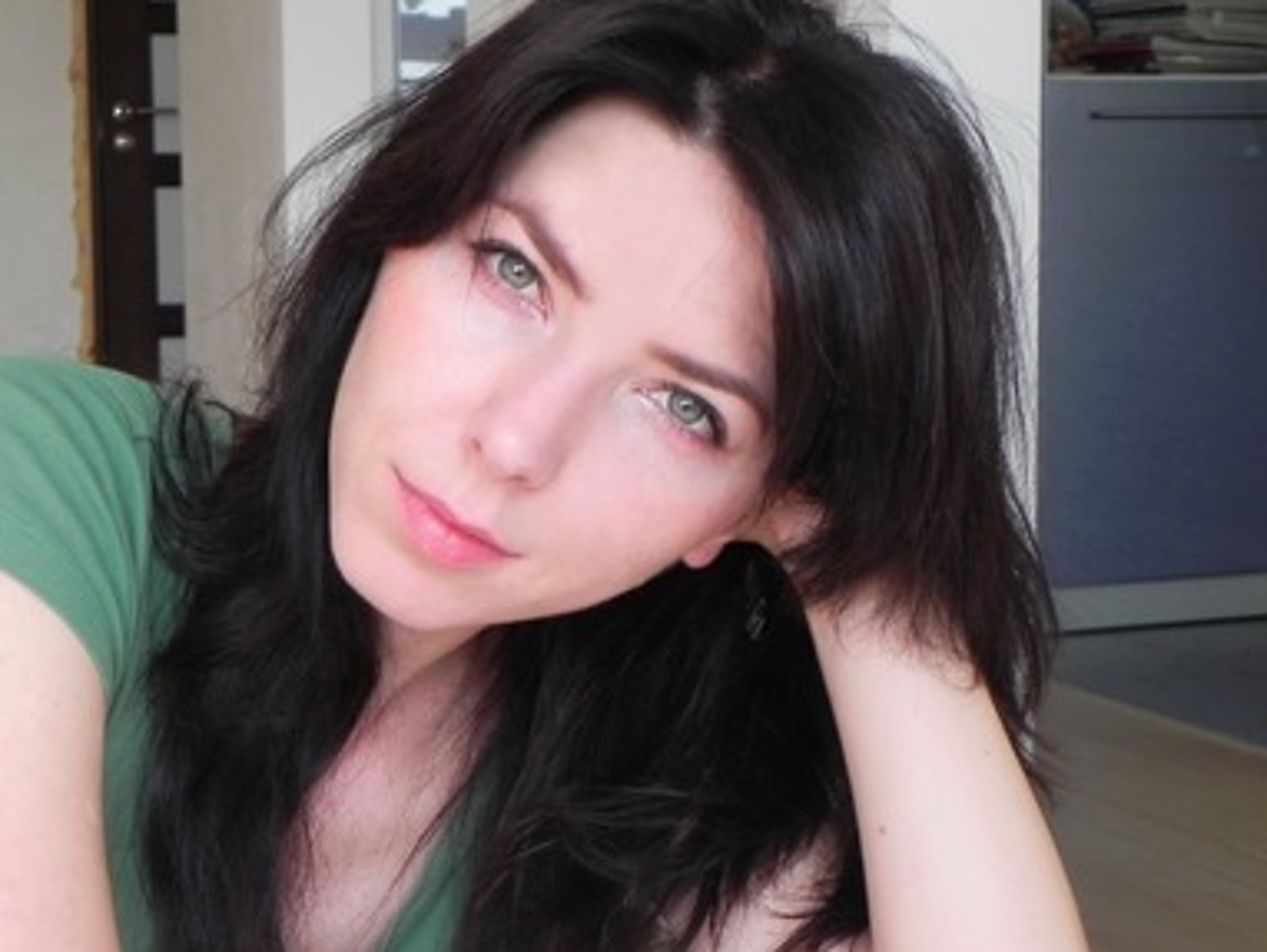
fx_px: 2490
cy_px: 582
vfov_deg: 21.6
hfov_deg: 28.4
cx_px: 461
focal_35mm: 68
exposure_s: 1/93.2
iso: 160
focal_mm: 9.2
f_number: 3.5
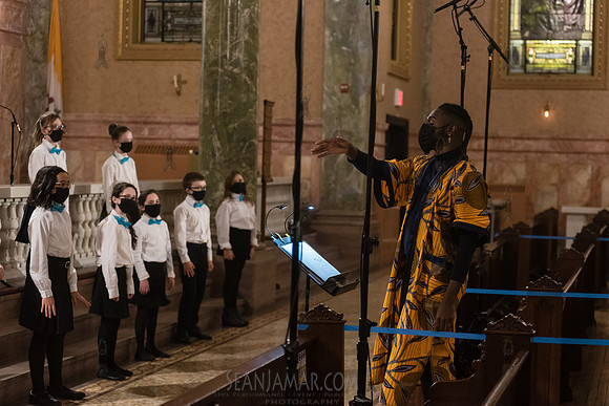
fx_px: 1354
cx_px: 304
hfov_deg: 25.4
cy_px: 203
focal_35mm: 80
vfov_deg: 17.1
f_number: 4
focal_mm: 80
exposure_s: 1/200
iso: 4000
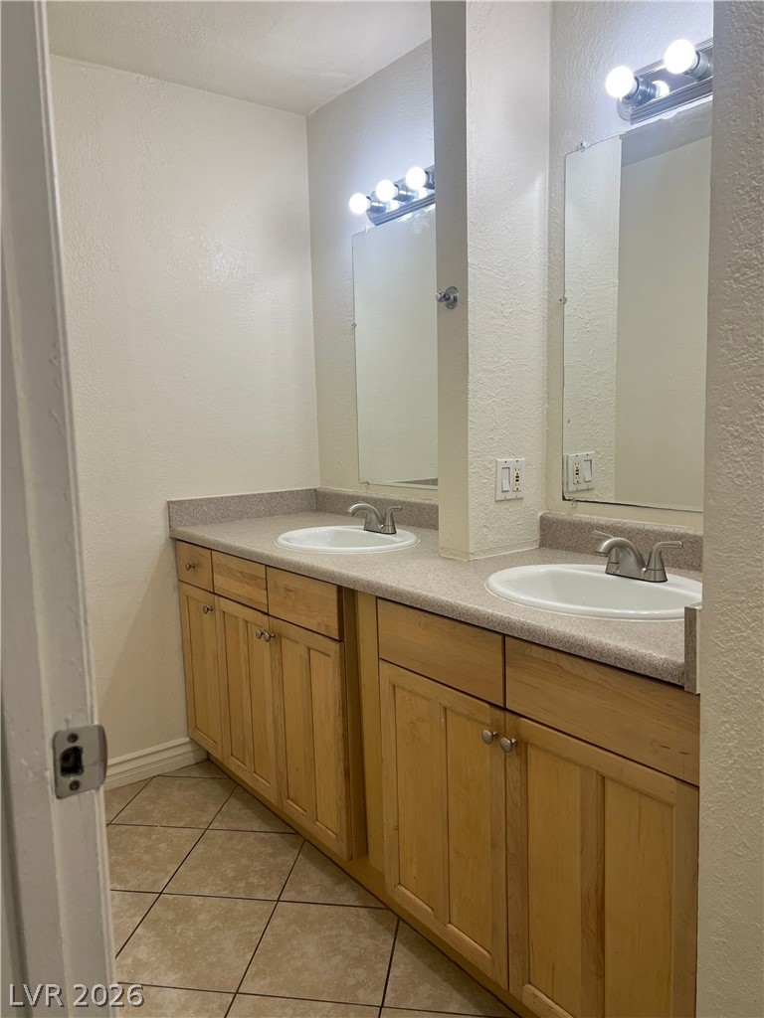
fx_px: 765
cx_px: 382
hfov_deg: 53.1
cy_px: 509
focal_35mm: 26
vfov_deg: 67.3
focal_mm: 5.7
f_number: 1.5
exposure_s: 1/120
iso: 40
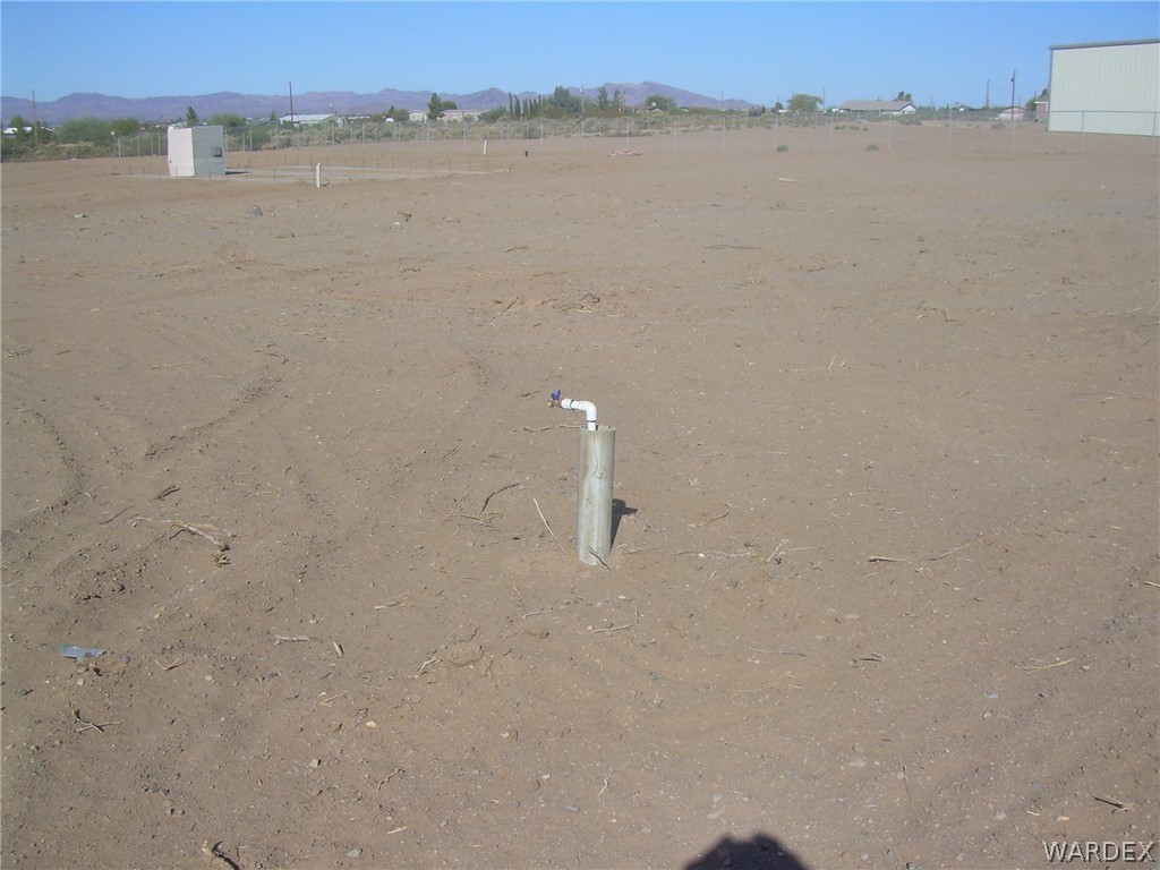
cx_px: 580
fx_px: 1273
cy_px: 435
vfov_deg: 37.7
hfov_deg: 49.0
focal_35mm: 38
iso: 50
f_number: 4.6
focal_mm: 6.3
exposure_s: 1/648
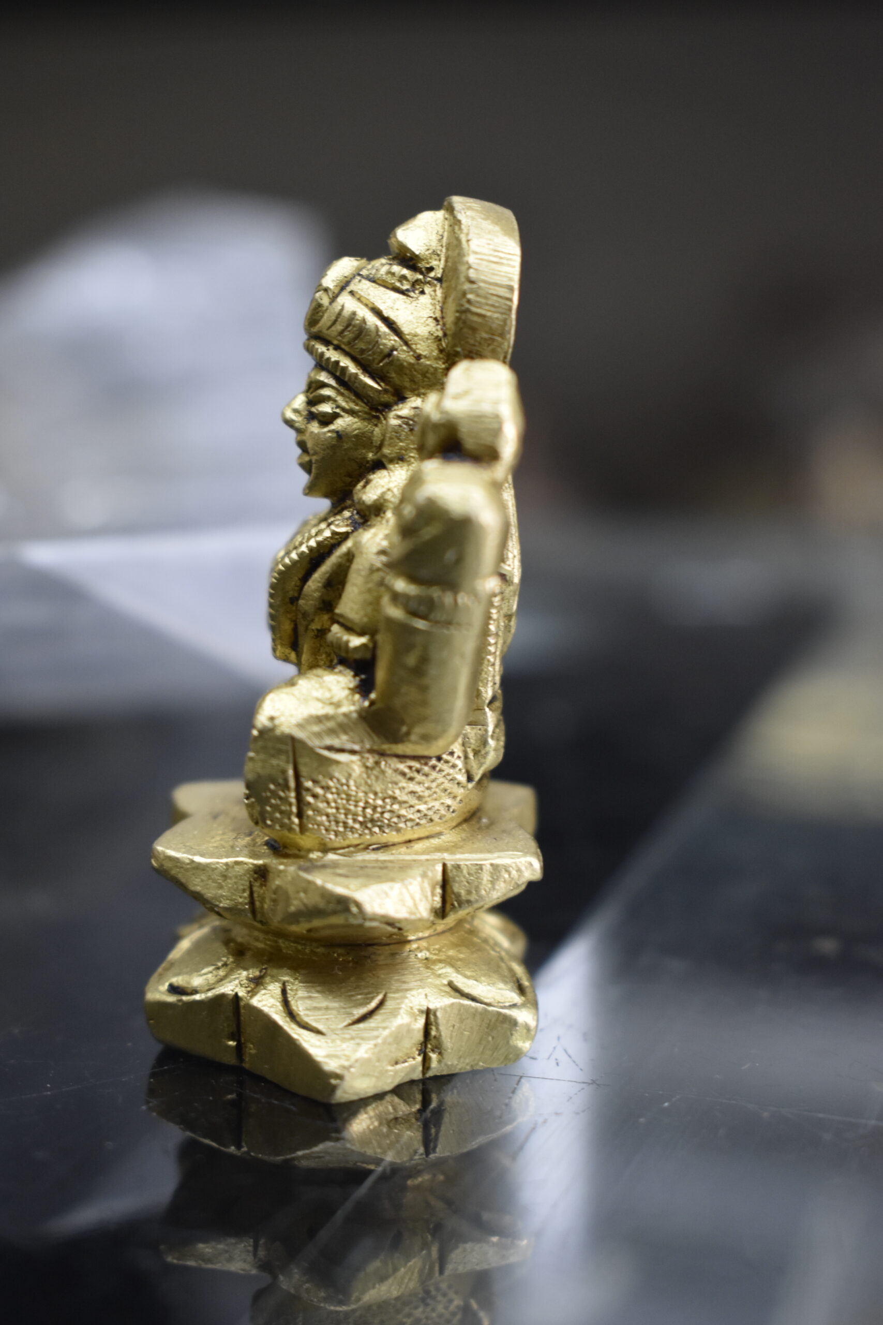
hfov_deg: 22.6
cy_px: 662
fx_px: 2207
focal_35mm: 60
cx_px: 442
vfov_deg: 33.4
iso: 1250
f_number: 4.8
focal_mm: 40
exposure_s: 1/60
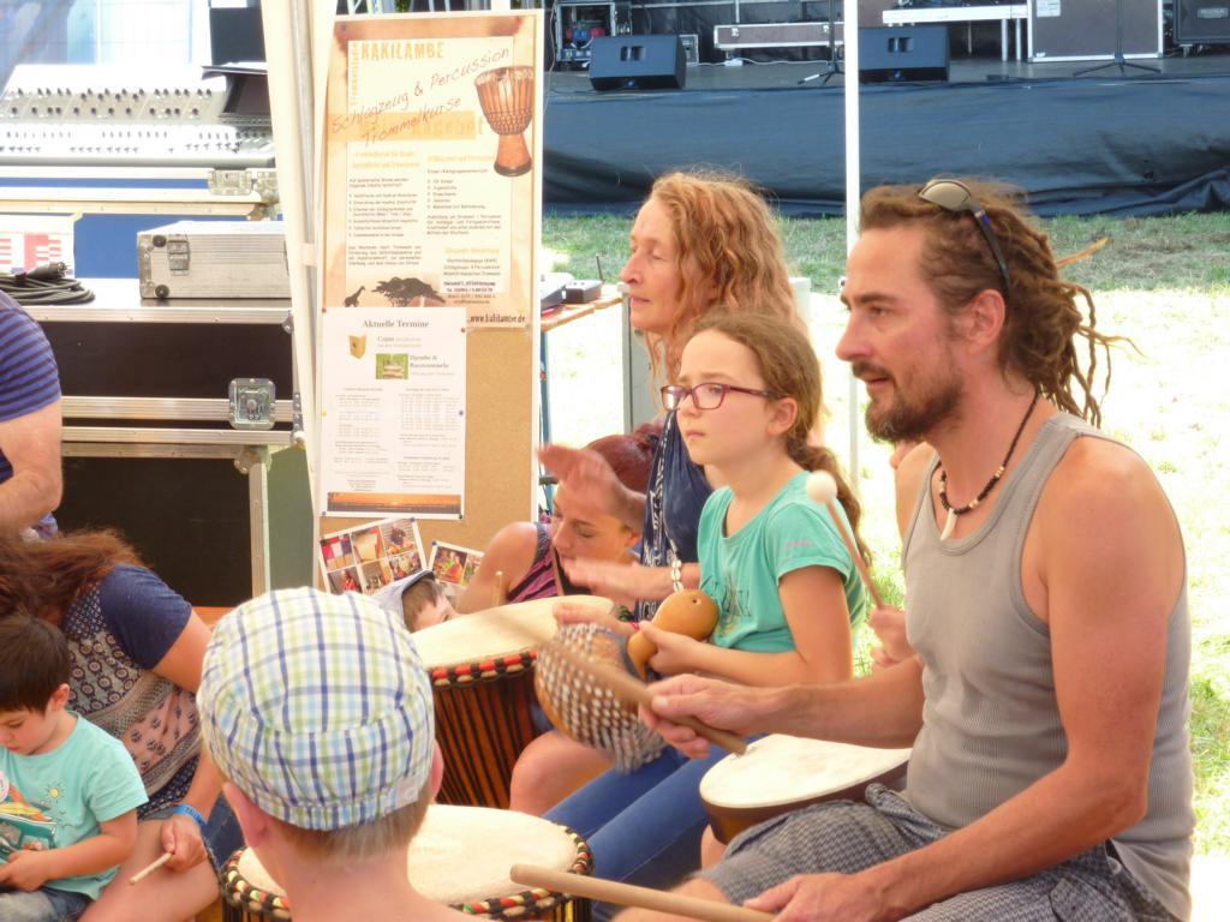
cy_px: 461
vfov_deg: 17.8
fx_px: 2949
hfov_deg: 23.6
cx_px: 615
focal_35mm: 83
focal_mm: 13.7
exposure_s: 1/60
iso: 80
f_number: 4.2
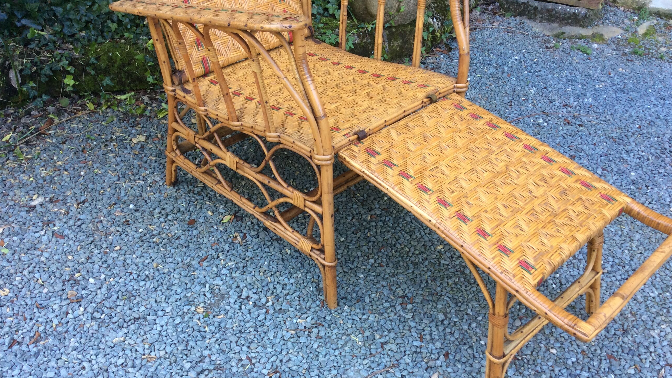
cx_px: 335
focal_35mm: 35
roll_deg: -2.8
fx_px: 624
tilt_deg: -40.2
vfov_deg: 33.6
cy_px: 221
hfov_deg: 56.6
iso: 64
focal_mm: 3.3
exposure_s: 1/100
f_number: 2.4
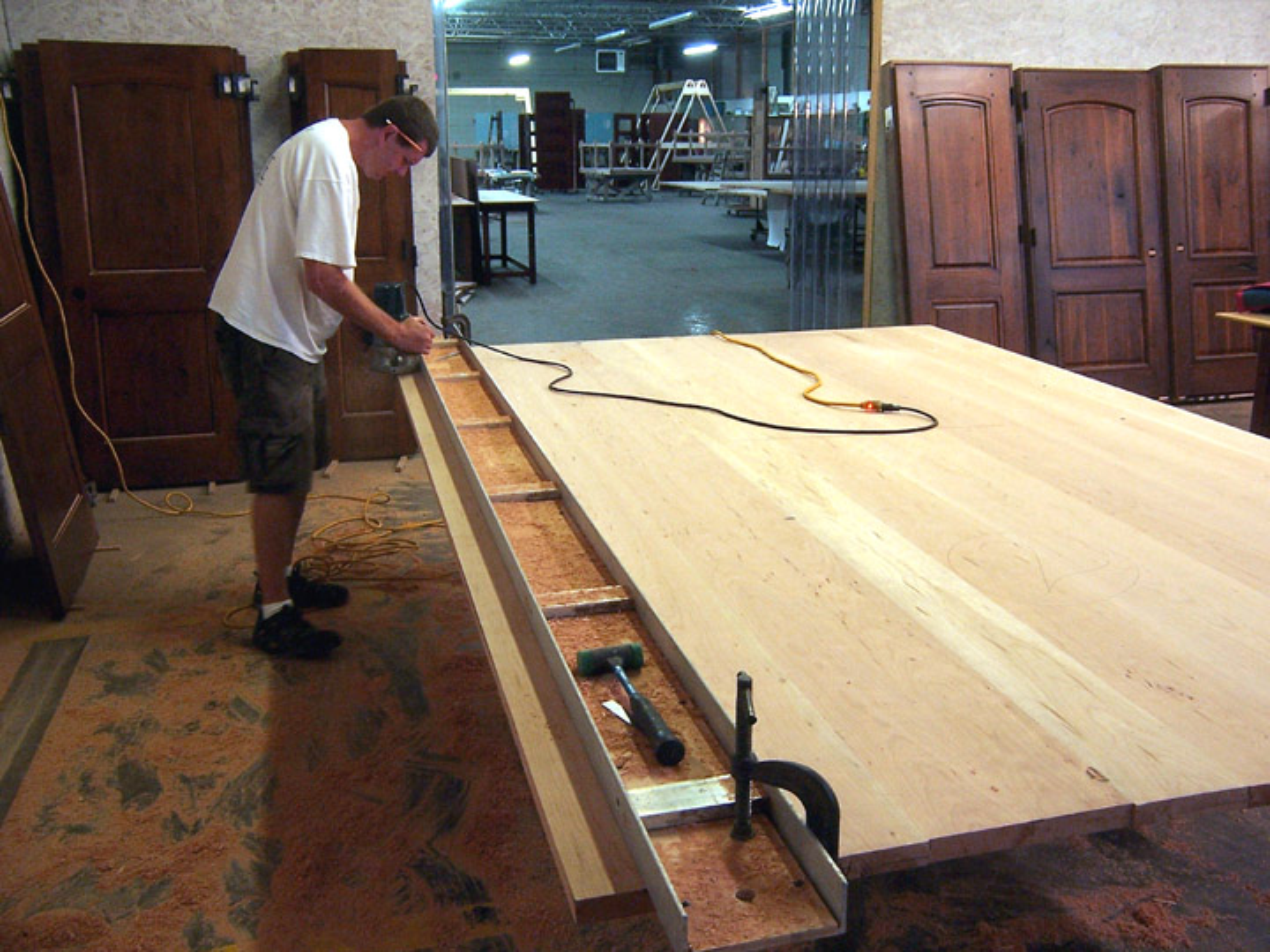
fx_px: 1211
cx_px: 635
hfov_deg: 55.4
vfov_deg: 42.9
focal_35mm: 33
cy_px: 476
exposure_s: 1/10
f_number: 3.4
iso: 140
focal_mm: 5.5
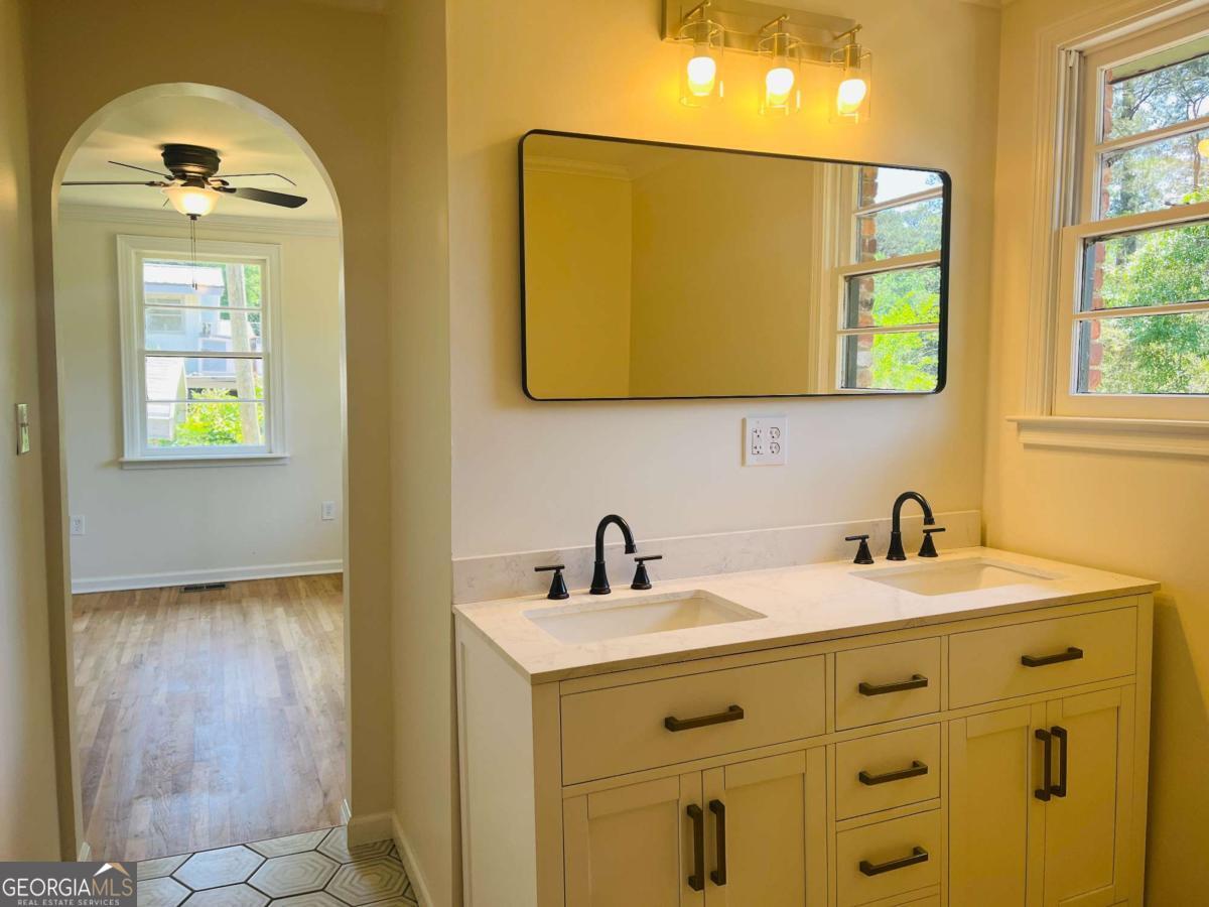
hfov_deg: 67.3
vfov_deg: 53.1
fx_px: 908
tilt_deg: -4.4
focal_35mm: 26
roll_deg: -0.2
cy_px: 454
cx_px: 604
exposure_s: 1/140
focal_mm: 5.1
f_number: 1.6
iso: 40
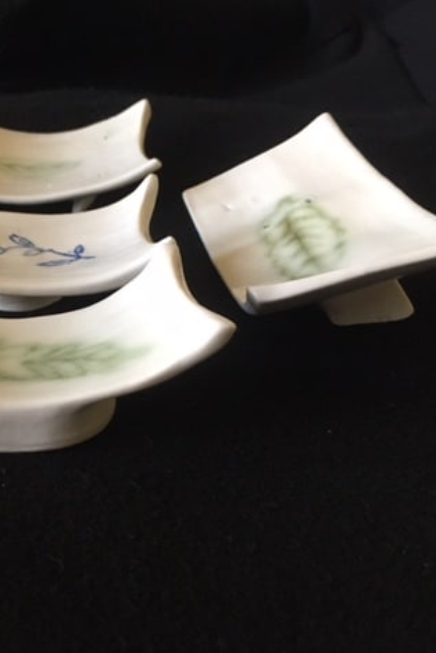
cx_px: 42
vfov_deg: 47.4
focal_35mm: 41
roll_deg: -2.9
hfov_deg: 31.1
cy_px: 323
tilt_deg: -32.2
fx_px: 745
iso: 160
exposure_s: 1/33
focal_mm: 4.15
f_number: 2.2
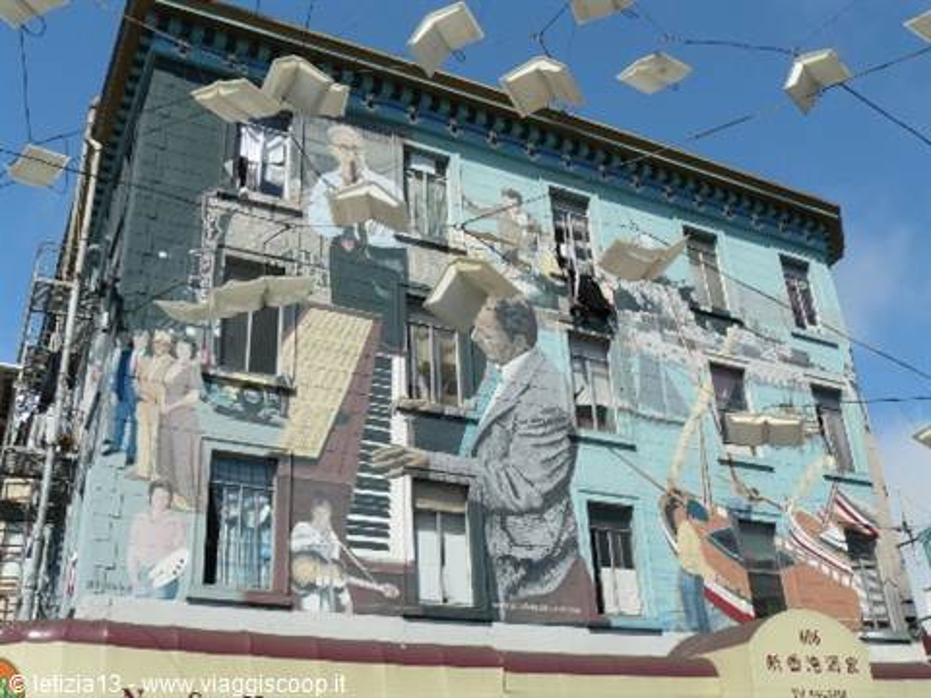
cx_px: 466
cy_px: 349
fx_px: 968
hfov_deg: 51.4
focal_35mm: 36
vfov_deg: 39.7
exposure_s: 1/400
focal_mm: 6
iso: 100
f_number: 6.3
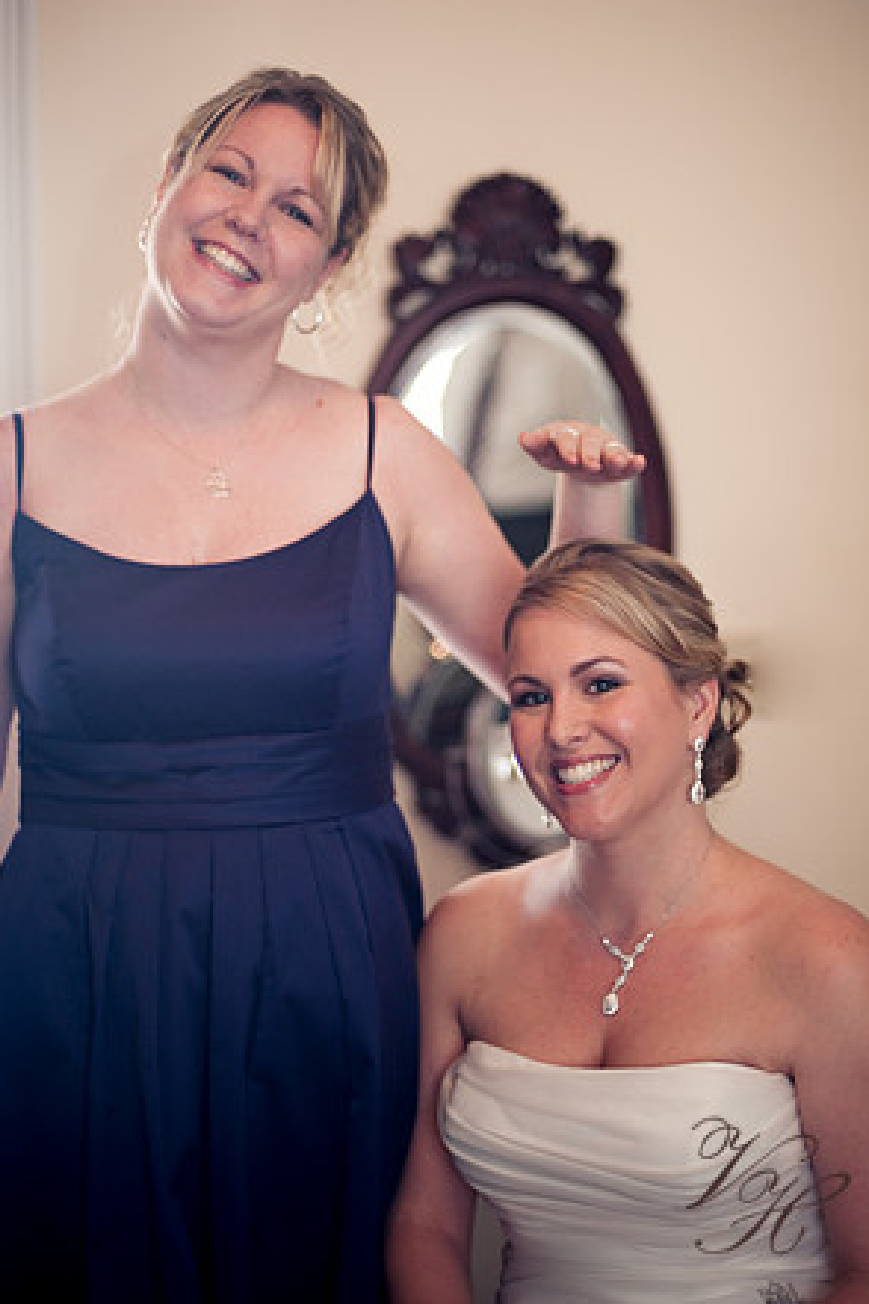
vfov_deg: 38.9
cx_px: 439
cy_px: 648
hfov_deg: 26.5
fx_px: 1846
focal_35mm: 51
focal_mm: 50
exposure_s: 1/160
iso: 400
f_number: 1.4
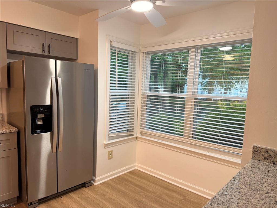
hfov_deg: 71.6
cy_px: 104
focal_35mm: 24
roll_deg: -1.6
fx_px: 192
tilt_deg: -4.8
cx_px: 138
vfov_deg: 56.8
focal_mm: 6.76
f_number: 1.78
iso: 125
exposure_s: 1/60
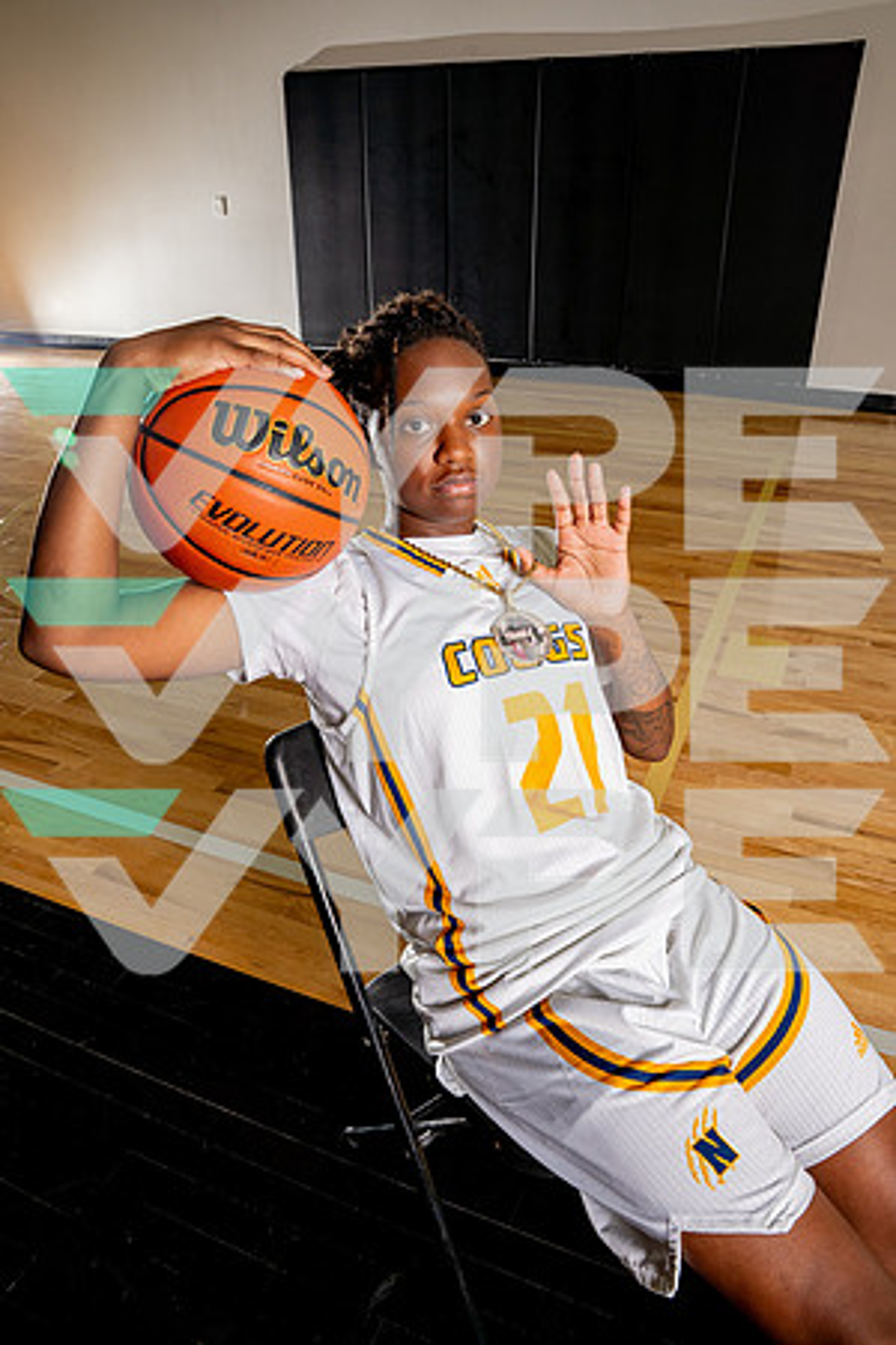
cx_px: 448
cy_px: 672
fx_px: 896
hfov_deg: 53.1
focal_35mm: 24
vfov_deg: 73.7
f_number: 8
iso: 640
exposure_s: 1/200
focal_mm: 24
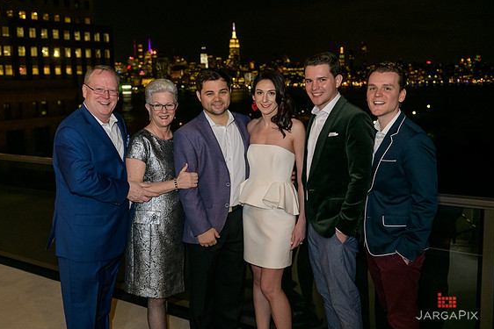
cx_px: 217
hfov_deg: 49.4
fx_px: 535
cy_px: 150
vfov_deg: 34.2
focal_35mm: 39
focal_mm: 34
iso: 1600
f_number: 3.2
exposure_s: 1/125
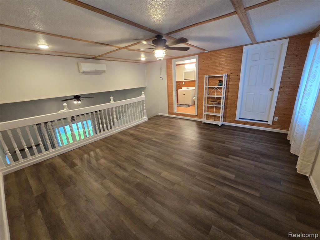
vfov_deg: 89.9
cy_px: 120
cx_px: 160
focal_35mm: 13
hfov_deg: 106.2
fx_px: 120
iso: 400
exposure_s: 1/60
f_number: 2.2
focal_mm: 2.2
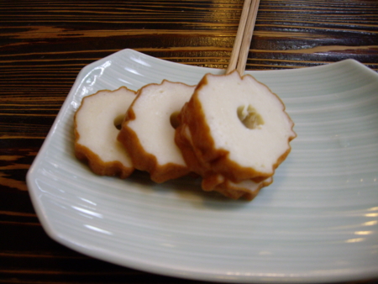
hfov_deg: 49.0
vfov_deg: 37.8
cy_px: 142
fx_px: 415
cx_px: 189
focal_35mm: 38
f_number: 2.7
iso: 200
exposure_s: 1/30
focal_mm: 6.2
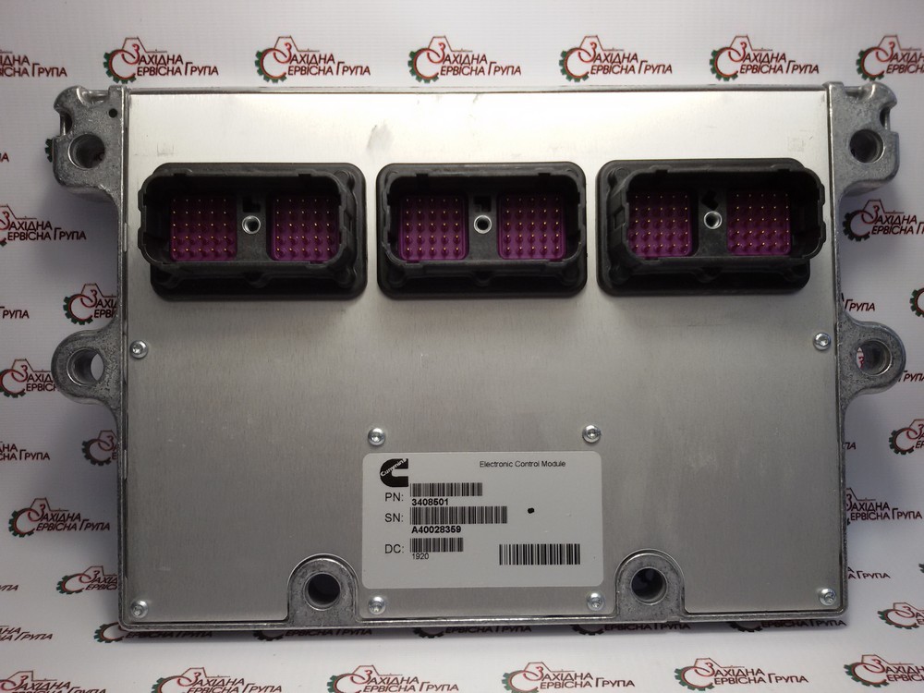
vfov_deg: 45.4
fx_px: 827
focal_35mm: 31
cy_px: 346
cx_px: 462
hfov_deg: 58.4
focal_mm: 2.93
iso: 40
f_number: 2.4
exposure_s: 1/100
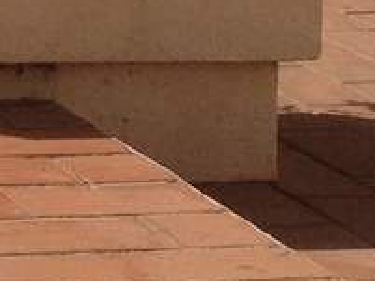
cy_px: -648
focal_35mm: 279
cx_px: -701
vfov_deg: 5.0
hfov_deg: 6.5
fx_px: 3024
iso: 64
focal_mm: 4.28
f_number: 2.4
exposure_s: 1/2045
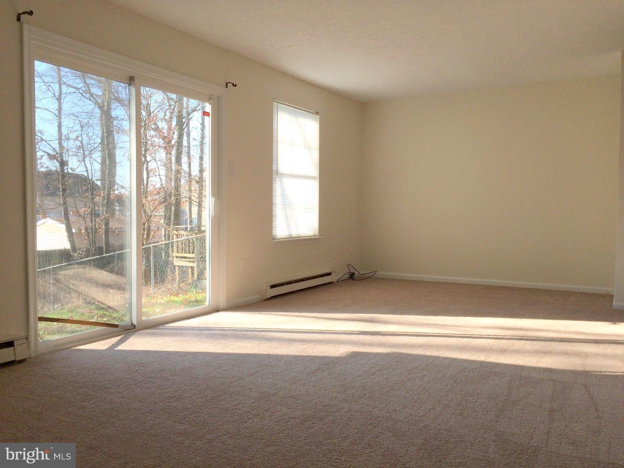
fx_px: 523
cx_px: 312
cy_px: 234
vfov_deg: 48.2
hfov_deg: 61.7
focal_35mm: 29
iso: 40
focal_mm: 4.15
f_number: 2.2
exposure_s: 1/570
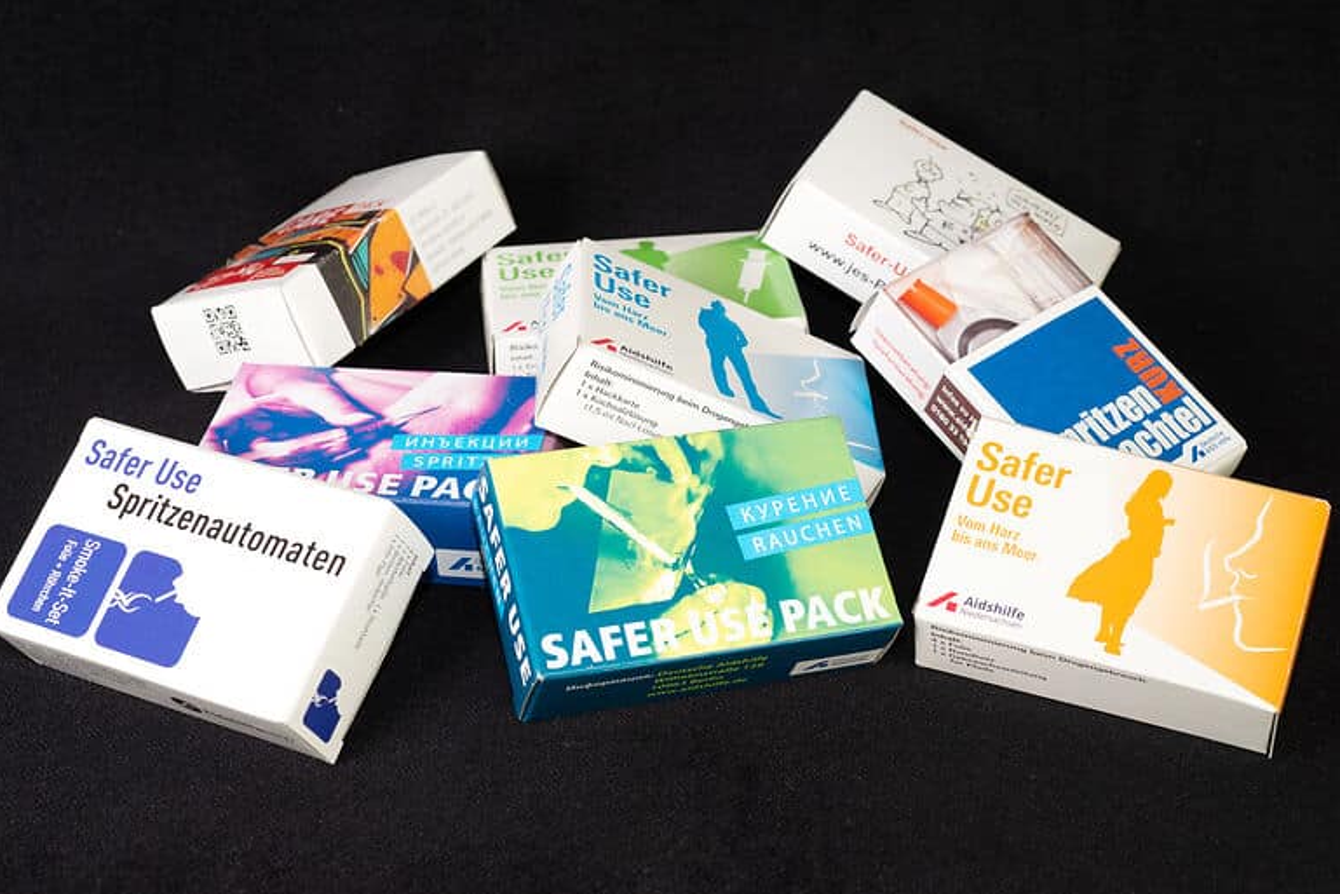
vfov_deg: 26.0
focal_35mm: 52
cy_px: 437
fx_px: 1936
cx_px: 660
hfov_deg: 38.2
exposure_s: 1/160
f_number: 5.6
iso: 1250
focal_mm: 50
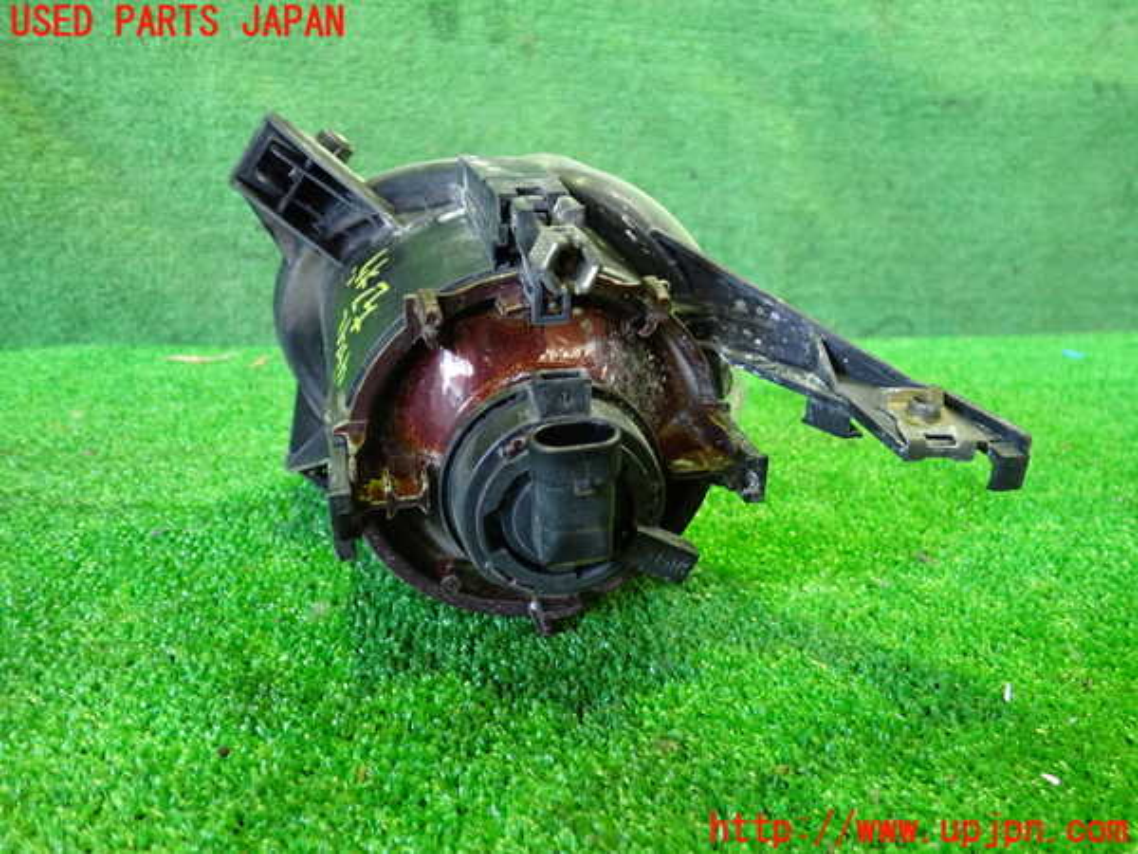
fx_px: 986
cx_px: 569
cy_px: 427
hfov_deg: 60.0
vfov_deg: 46.8
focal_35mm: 30
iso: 800
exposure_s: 1/30
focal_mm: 5.4
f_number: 2.3
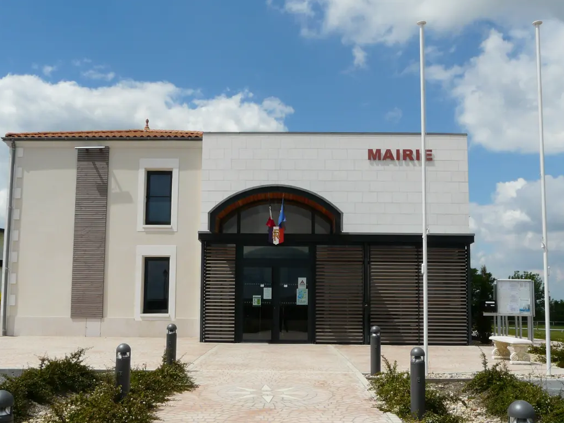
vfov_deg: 39.6
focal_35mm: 36
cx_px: 282
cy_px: 242
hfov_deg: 51.4
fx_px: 586
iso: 100
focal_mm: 4.8
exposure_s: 1/400
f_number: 8
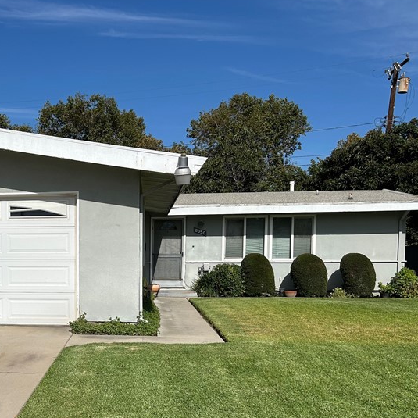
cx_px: 57
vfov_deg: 37.8
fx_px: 601
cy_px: 290
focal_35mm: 44
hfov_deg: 36.4
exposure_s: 1/9434
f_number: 1.5
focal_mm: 5.7
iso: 50
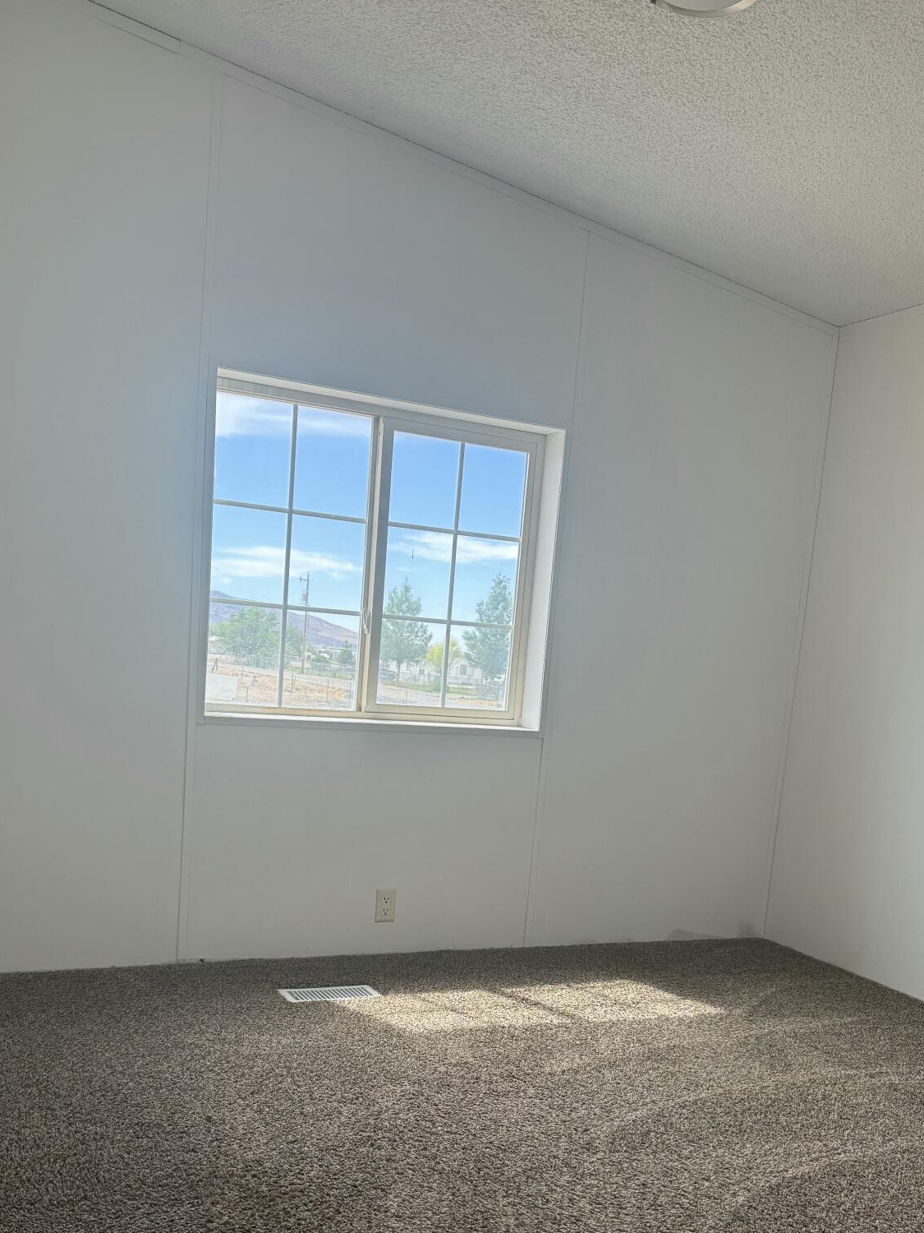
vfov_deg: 55.8
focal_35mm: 32
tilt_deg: -6.5
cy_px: 801
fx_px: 1139
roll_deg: -4.3
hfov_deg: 44.1
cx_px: 430
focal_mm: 6.76
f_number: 1.78
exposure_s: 1/637
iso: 100
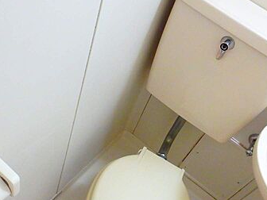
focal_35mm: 40
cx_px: 125
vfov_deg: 35.6
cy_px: 133
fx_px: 309
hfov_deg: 46.8
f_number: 3.5
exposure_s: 1/13
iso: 800
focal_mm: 3.7
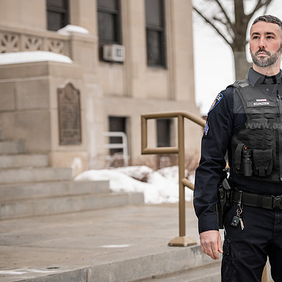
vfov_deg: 14.3
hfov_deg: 14.2
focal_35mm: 122
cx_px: 212
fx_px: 1124
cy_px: 141
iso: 125
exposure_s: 1/400
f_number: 4
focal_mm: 95
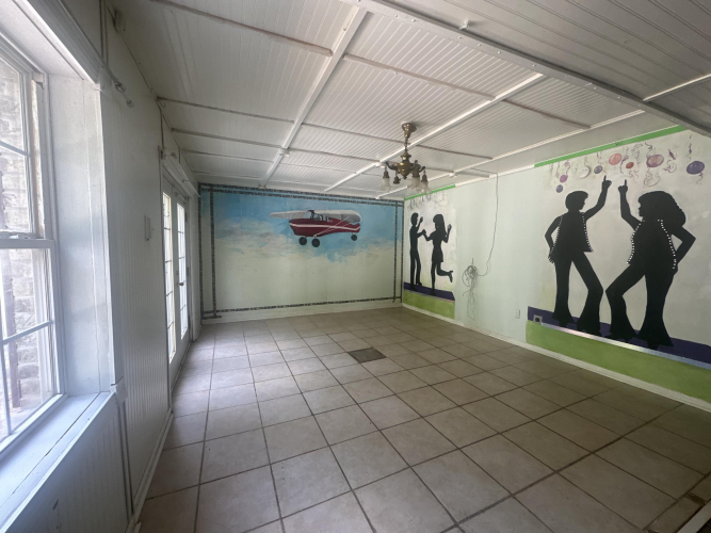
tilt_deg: -2.9
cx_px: 356
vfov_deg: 85.7
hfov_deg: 102.1
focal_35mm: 14
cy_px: 266
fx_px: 288
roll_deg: -0.9
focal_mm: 2.22
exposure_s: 1/99
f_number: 2.2
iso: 125
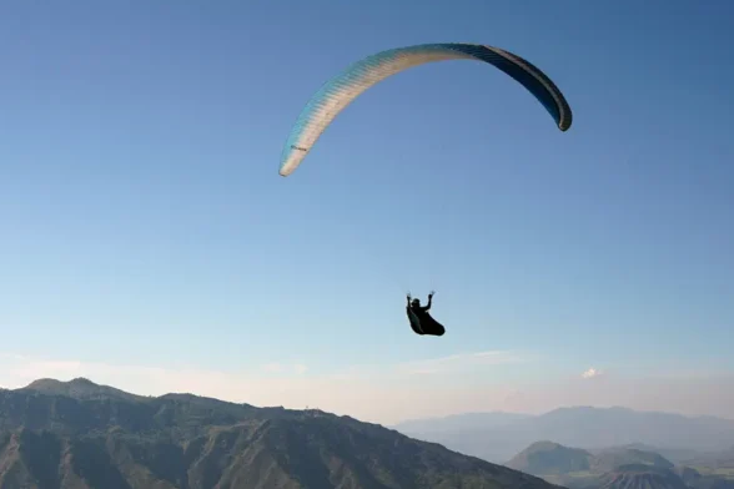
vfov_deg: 22.0
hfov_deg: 32.6
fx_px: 1244
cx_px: 250
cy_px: 371
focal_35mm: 61
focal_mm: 35
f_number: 8
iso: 100
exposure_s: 1/400
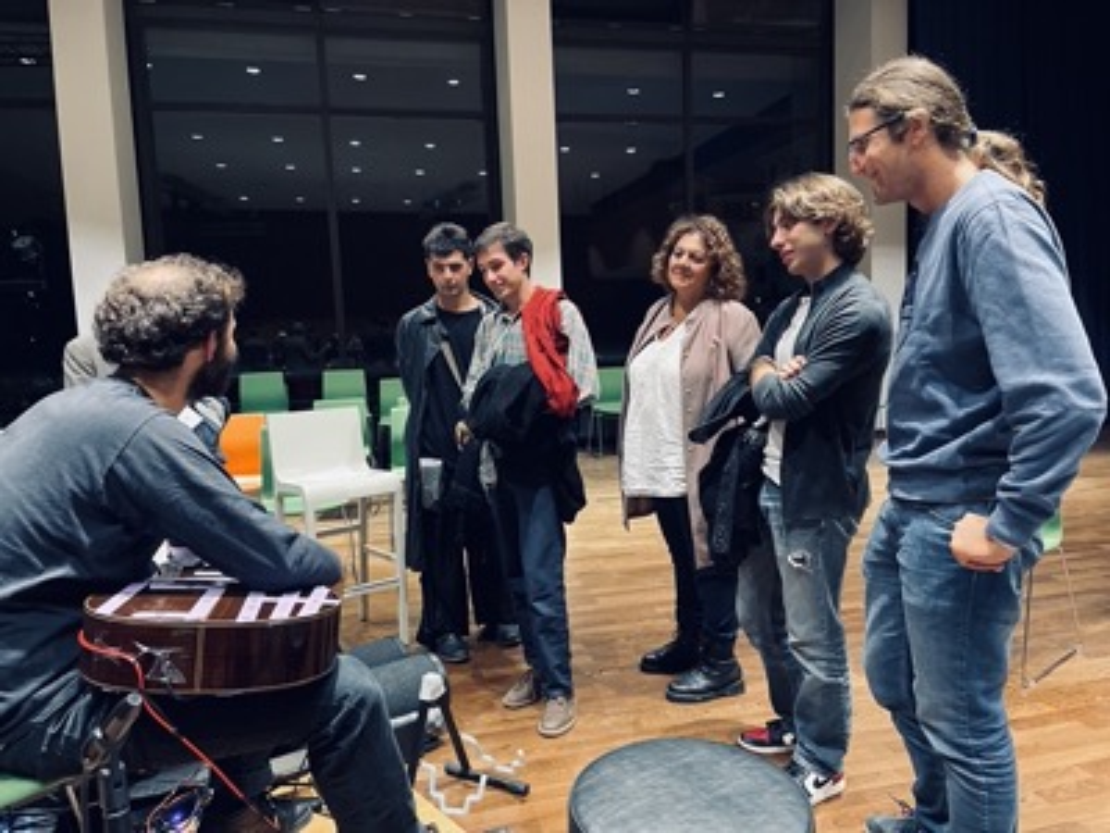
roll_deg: +1.6
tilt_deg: -5.6
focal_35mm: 26
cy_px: 416
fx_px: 834
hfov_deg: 67.3
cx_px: 555
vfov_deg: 53.1
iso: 500
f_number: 1.6
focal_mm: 4.2
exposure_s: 1/33
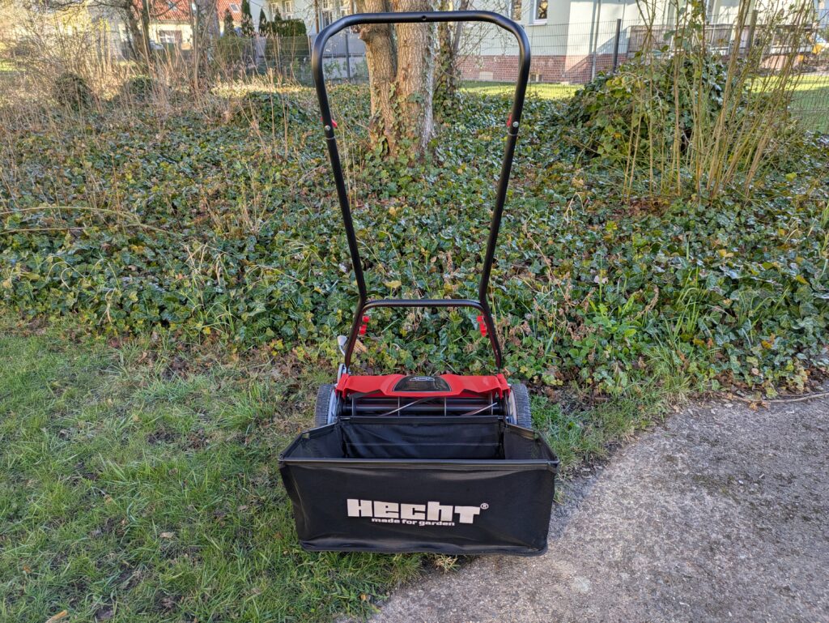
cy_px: 312
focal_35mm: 25
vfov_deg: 54.9
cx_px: 414
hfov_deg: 69.4
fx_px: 599
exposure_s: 1/266
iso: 44
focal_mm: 5.43
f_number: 1.89
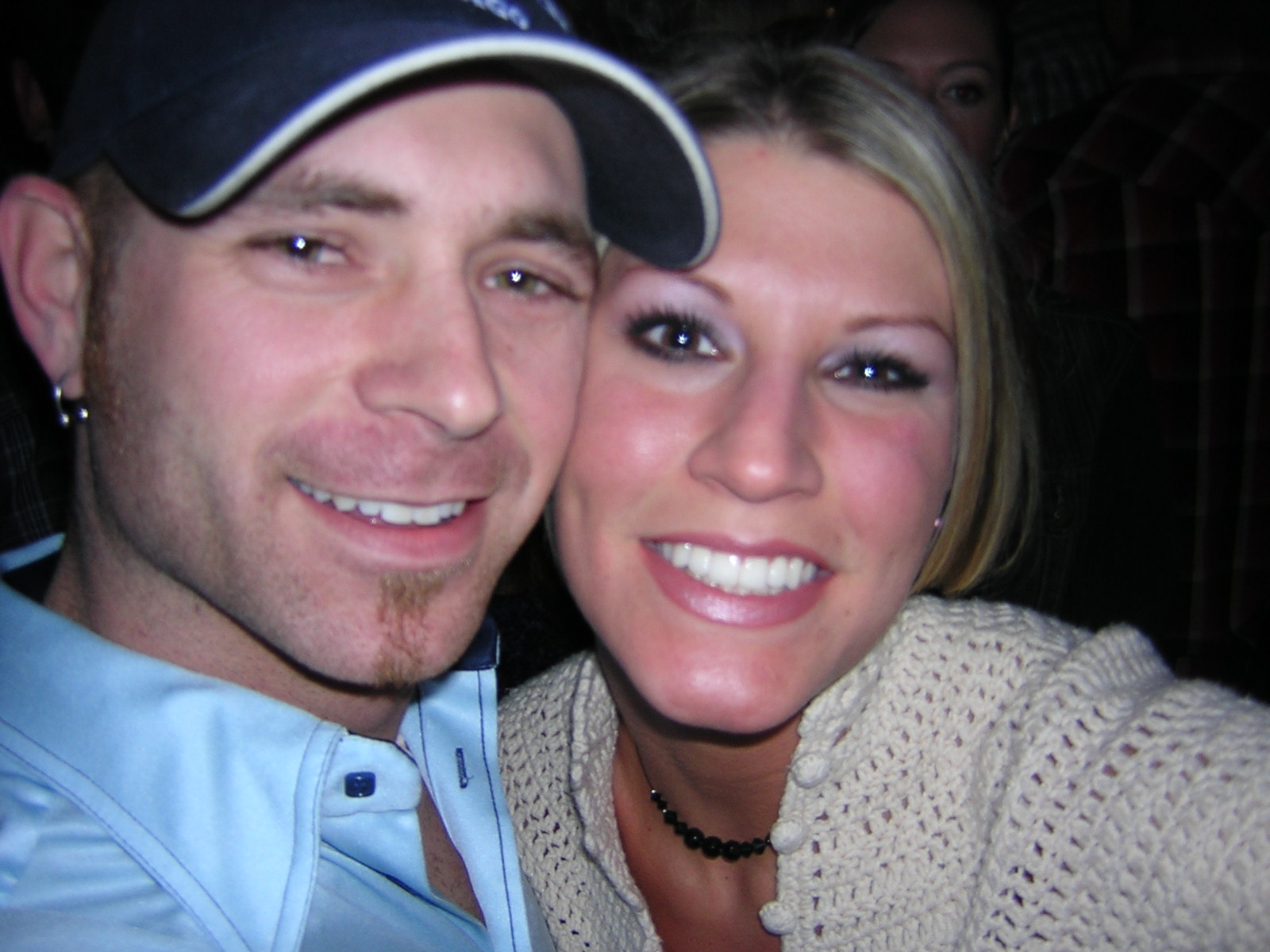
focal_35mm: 36
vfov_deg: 39.7
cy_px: 476
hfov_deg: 51.4
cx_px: 635
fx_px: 1321
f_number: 2.6
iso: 100
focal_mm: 4.7
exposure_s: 1/60.1
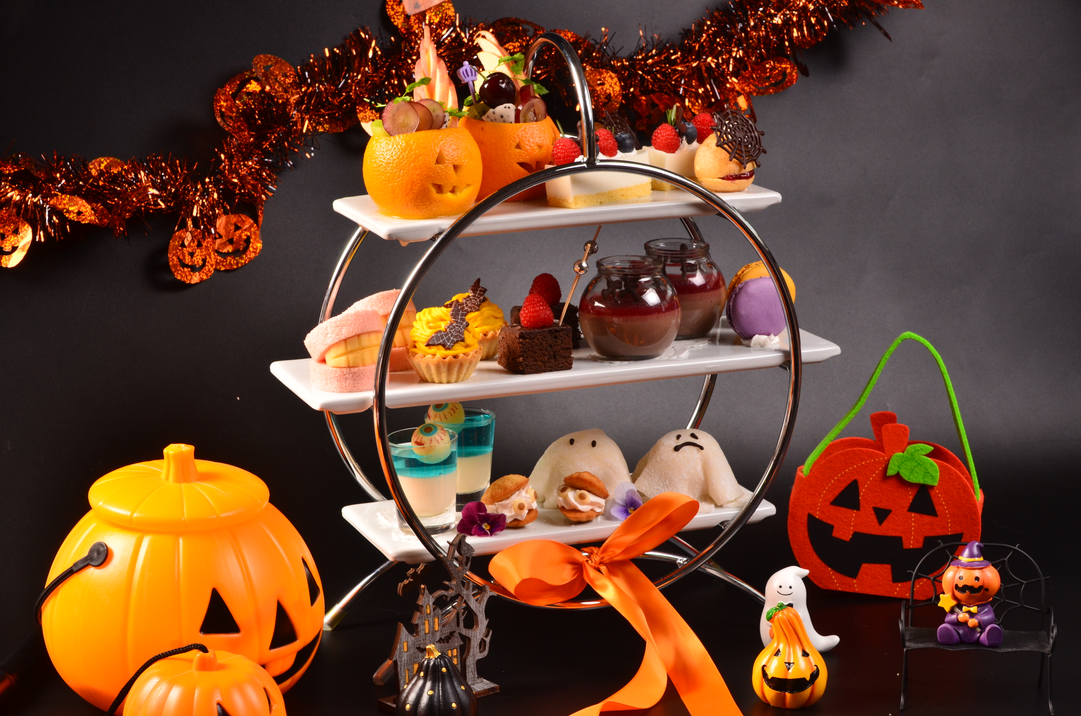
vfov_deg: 15.1
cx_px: 540
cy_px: 358
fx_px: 2697
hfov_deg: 22.7
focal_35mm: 90
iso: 400
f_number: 11
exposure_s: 1/45
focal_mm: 60
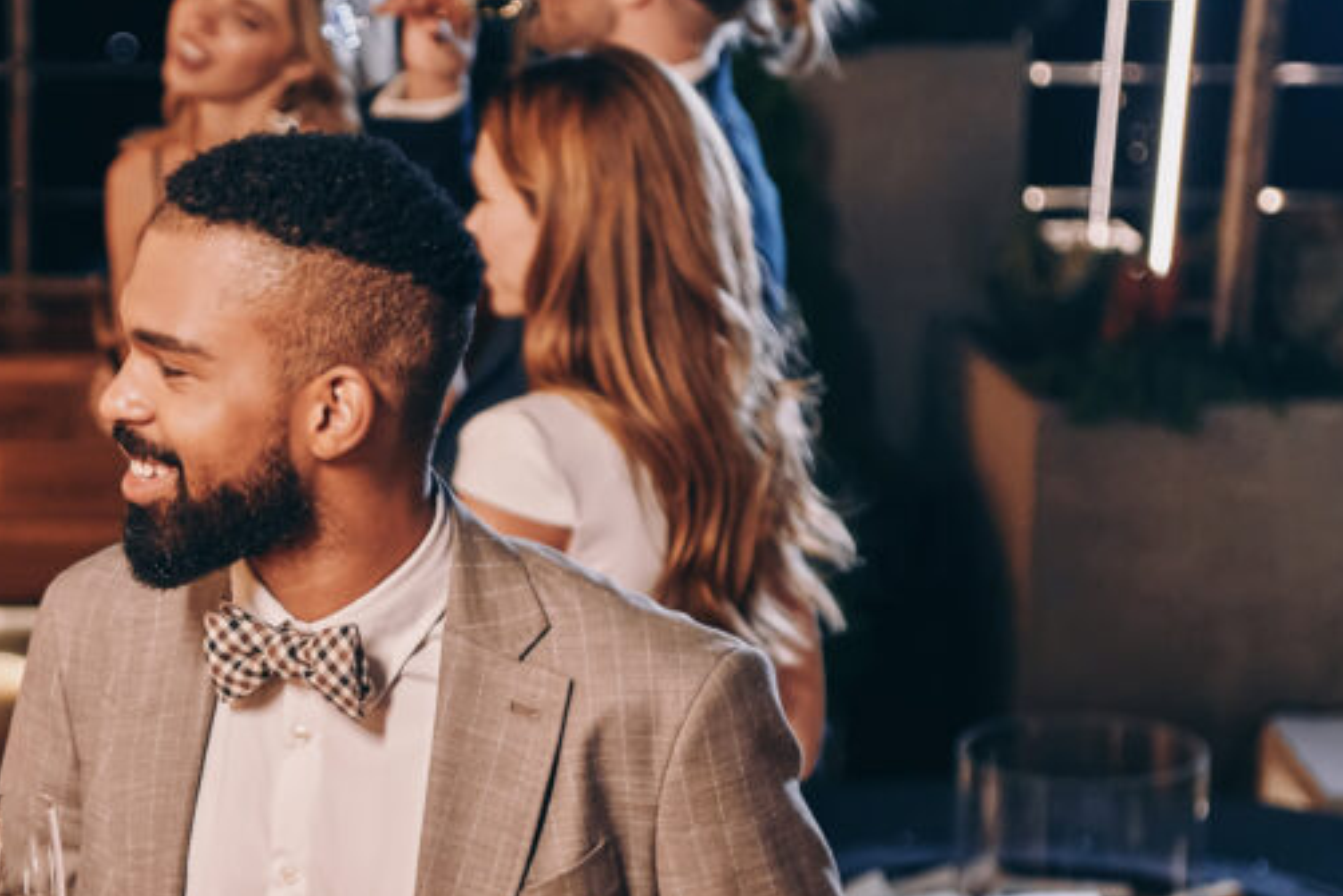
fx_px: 4366
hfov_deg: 17.3
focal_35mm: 117
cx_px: 171
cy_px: 685
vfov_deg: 11.7
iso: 1600
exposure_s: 1/125
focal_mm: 55
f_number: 2.8
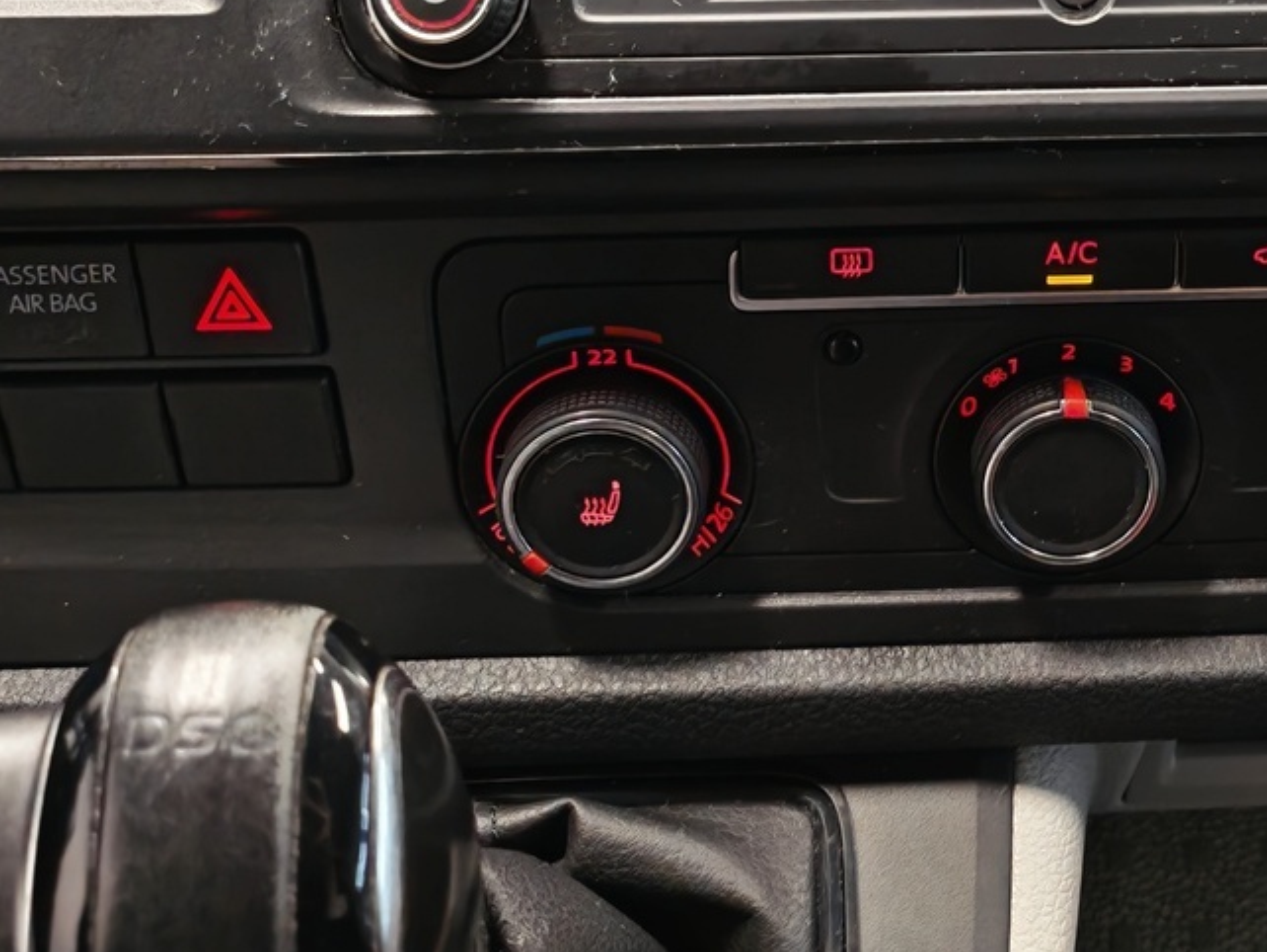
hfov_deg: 29.0
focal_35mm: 65
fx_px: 2380
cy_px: -73
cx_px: 1058
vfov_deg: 21.5
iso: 500
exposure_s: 1/75
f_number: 1.6
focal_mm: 5.4
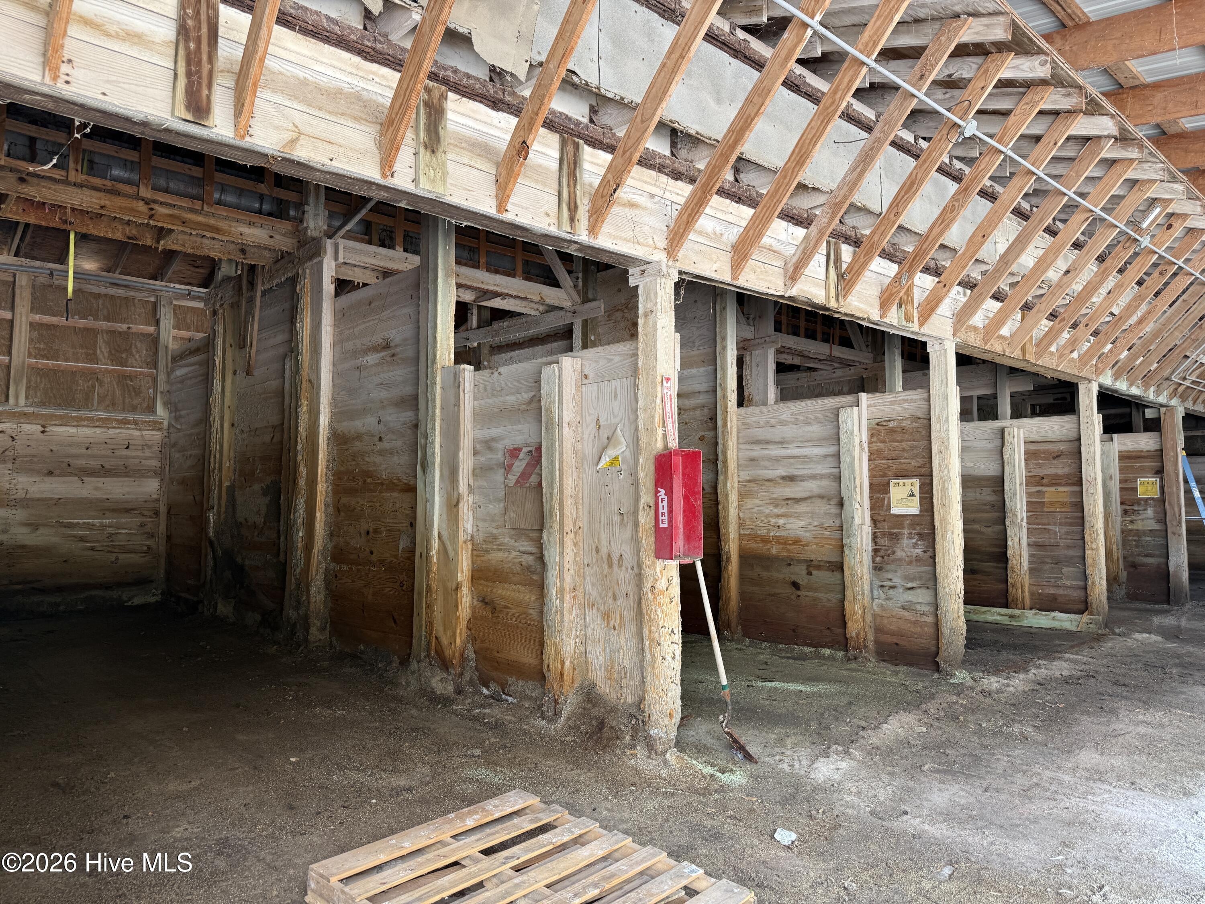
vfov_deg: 56.8
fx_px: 835
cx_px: 602
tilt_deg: +4.3
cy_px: 452
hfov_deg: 71.6
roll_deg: -0.1
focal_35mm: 24
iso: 80
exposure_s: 1/121
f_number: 1.78
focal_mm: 6.76
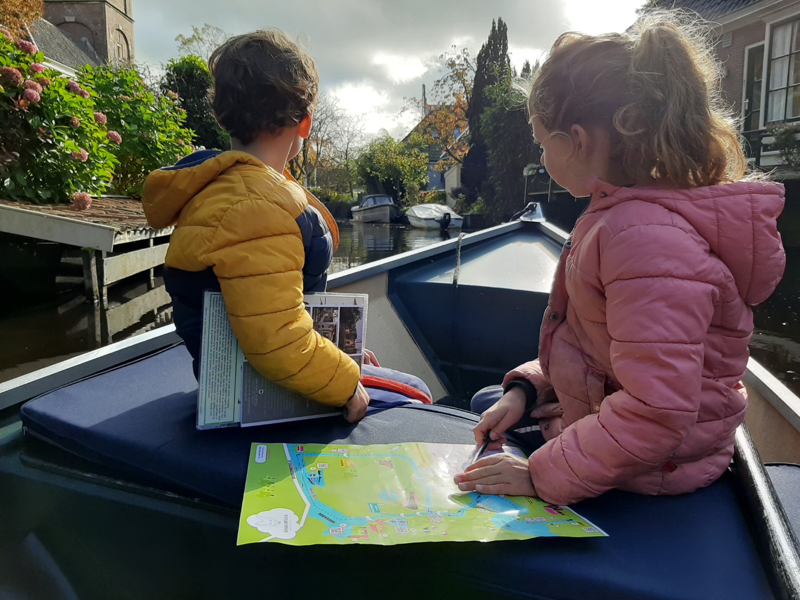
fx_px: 601
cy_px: 300
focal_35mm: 26
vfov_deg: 53.1
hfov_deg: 67.3
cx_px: 400
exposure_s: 1/905
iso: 40
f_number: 1.7
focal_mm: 3.93
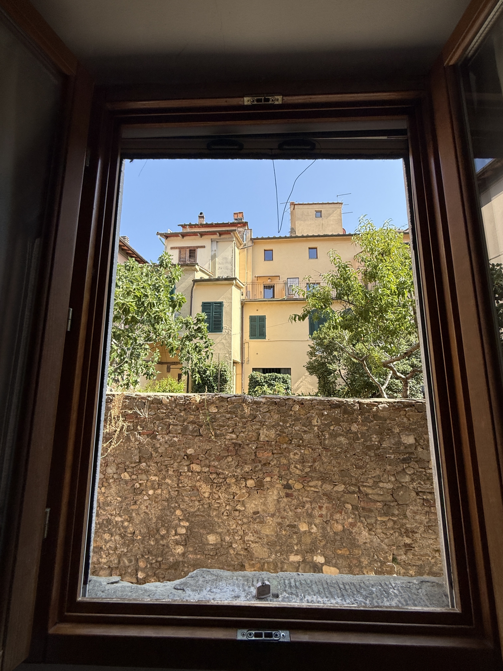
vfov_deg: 102.1
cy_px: 336
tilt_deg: +10.1
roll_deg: -0.9
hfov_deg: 85.7
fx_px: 271
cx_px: 252
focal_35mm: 14
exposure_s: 1/901
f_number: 2.2
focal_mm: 2.22
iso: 50
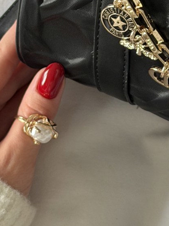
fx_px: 1127
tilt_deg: -72.7
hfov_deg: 8.4
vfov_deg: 11.3
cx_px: 230
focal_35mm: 173
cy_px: 3
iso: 100
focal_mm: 6.76
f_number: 1.78
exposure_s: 1/92
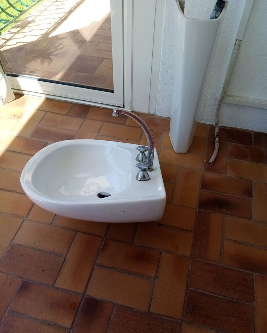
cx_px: 136
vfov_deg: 62.2
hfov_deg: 51.5
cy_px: 171
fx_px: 276
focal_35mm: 28
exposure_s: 1/314
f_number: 1.8
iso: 105
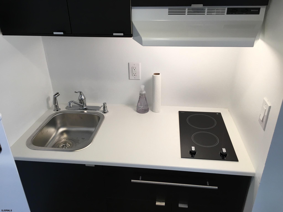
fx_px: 237
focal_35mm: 29
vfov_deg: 48.2
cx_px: 142
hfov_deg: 61.7
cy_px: 106
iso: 32
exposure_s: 1/40
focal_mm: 4.15
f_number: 2.2
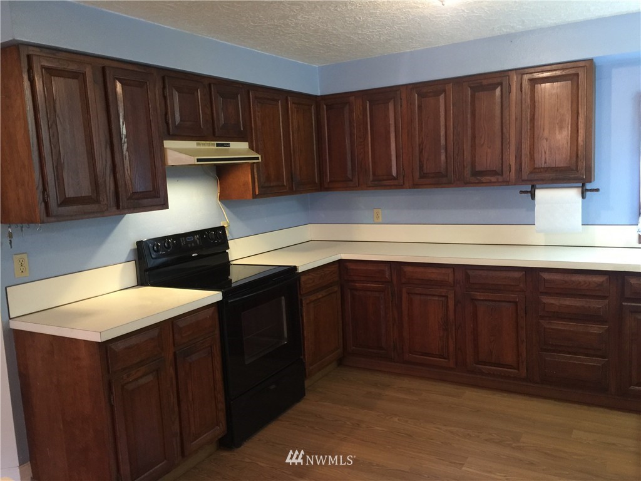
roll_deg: +3.0
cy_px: 240
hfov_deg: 61.7
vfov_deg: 48.2
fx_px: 537
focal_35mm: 29
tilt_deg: -7.6
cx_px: 320
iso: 100
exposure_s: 1/10
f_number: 2.2
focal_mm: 4.15
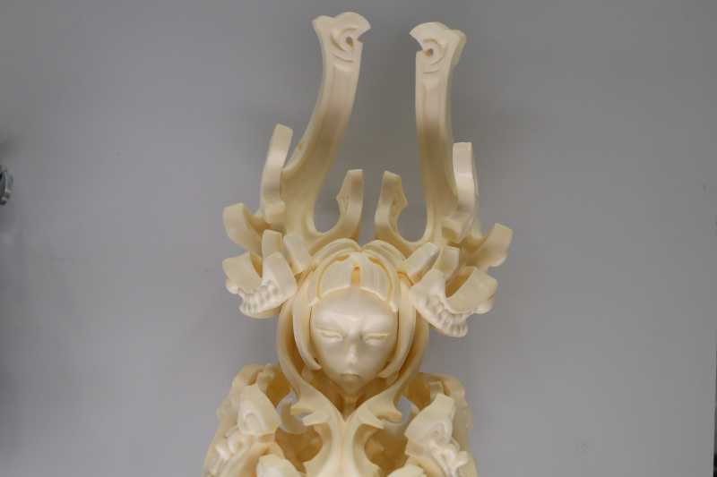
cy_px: 238
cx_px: 358
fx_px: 876
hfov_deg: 44.5
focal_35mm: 44
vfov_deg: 30.5
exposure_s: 1/125
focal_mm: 29.5
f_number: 4.7
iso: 1250
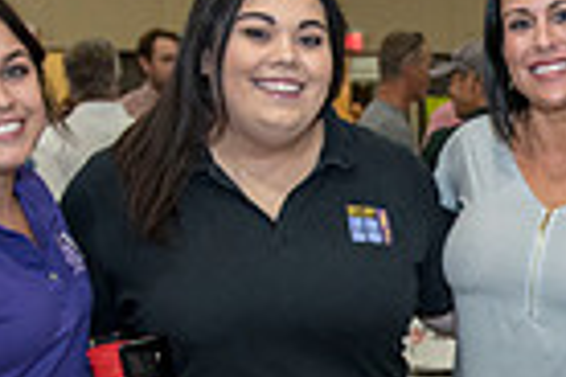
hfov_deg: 19.4
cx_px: 623
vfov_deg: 13.1
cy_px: 498
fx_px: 1588
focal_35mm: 101
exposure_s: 1/160
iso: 1250
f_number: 2.8
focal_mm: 24
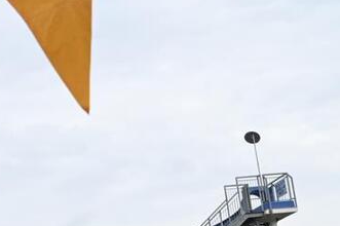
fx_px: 679
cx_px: -65
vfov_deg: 17.4
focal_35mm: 72
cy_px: 313
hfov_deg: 25.3
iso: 200
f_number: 8
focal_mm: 24
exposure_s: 1/200
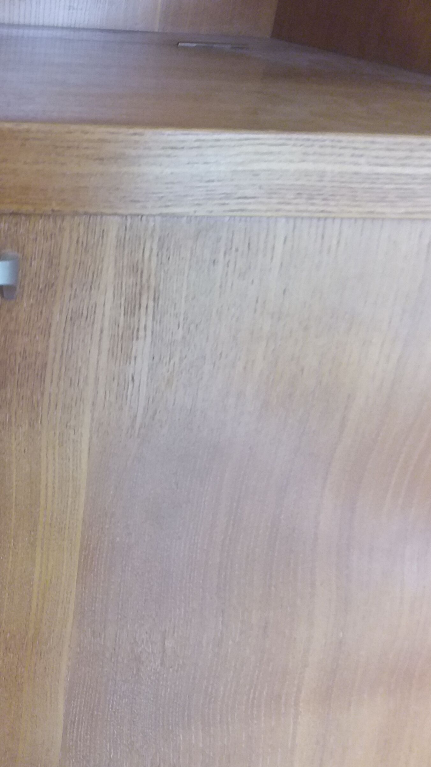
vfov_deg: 50.5
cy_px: 389
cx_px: -16
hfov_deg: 27.7
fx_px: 813
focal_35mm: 40
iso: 64
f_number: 1.9
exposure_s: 1/33
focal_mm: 2.91
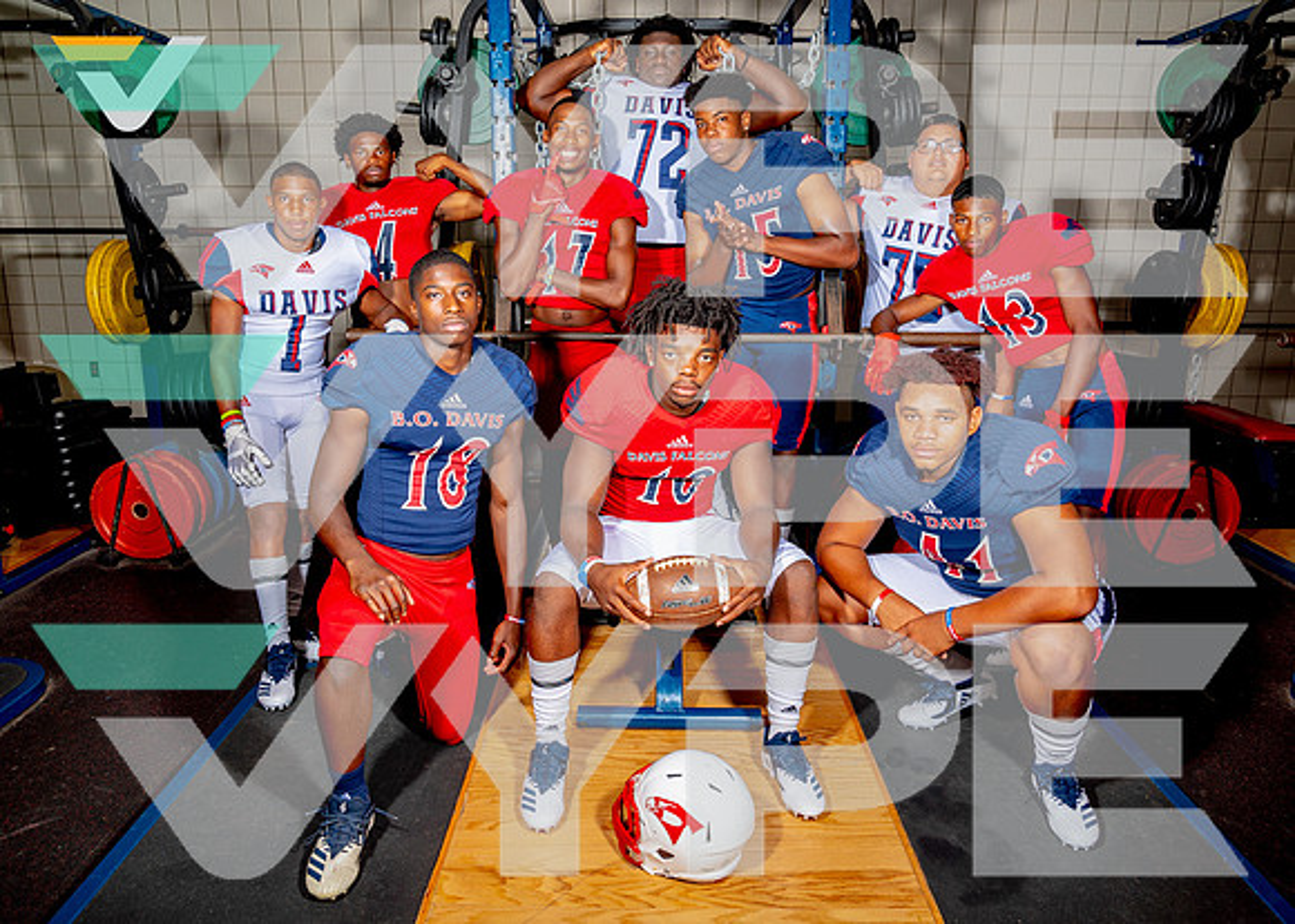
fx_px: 946
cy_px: 451
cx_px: 640
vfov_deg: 52.0
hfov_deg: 68.8
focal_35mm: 26
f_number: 8
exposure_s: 1/125
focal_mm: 24
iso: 100
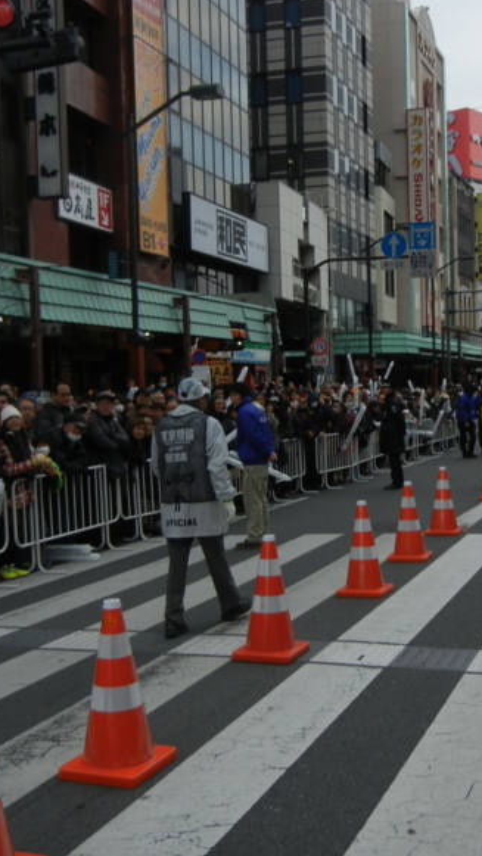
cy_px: 438
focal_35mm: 45
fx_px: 1022
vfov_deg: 45.5
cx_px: 321
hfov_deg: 26.4
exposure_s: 1/540
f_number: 7
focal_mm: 5.4
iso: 160
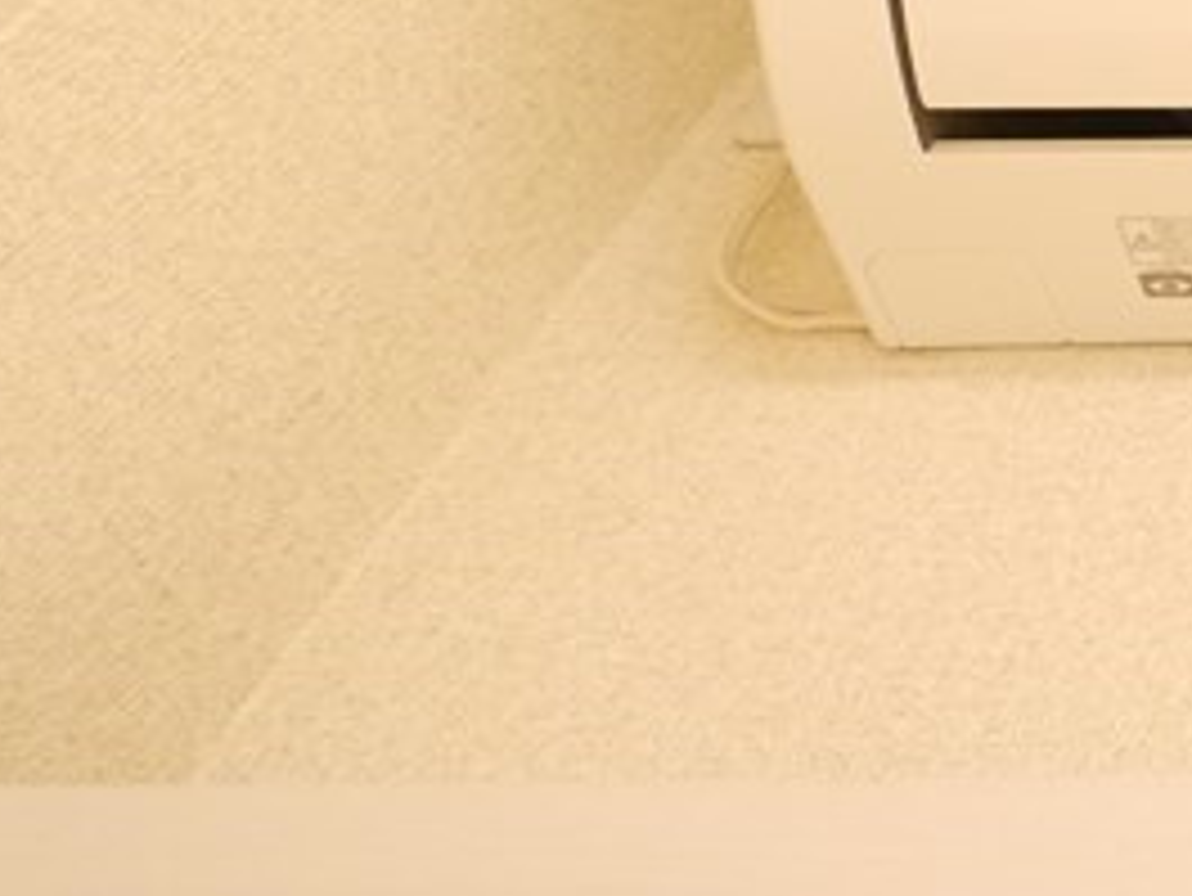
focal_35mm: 54
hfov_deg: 22.6
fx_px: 1860
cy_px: -257
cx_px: 2087
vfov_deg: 23.9
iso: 1600
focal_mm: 7
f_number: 4
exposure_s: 1/60
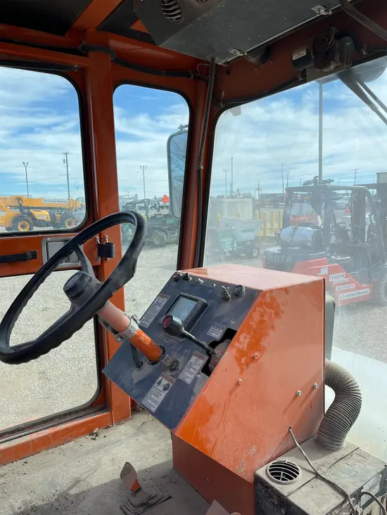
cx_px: 194
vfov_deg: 67.3
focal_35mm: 26
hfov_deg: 53.1
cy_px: 258
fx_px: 387
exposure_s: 1/1890
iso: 50
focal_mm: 5.1
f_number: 1.6
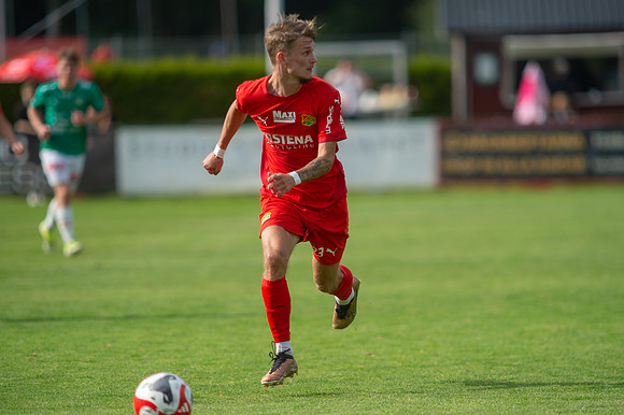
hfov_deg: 4.9
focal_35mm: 420
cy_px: 208
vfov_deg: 3.3
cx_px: 312
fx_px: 7276
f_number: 4
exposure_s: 1/1250
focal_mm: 420
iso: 180
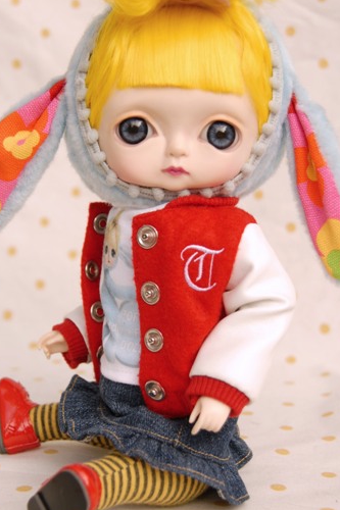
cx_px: 154
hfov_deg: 18.7
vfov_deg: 27.7
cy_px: 227
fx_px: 1035
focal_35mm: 73
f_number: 5
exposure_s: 1/200
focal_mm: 38
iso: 200
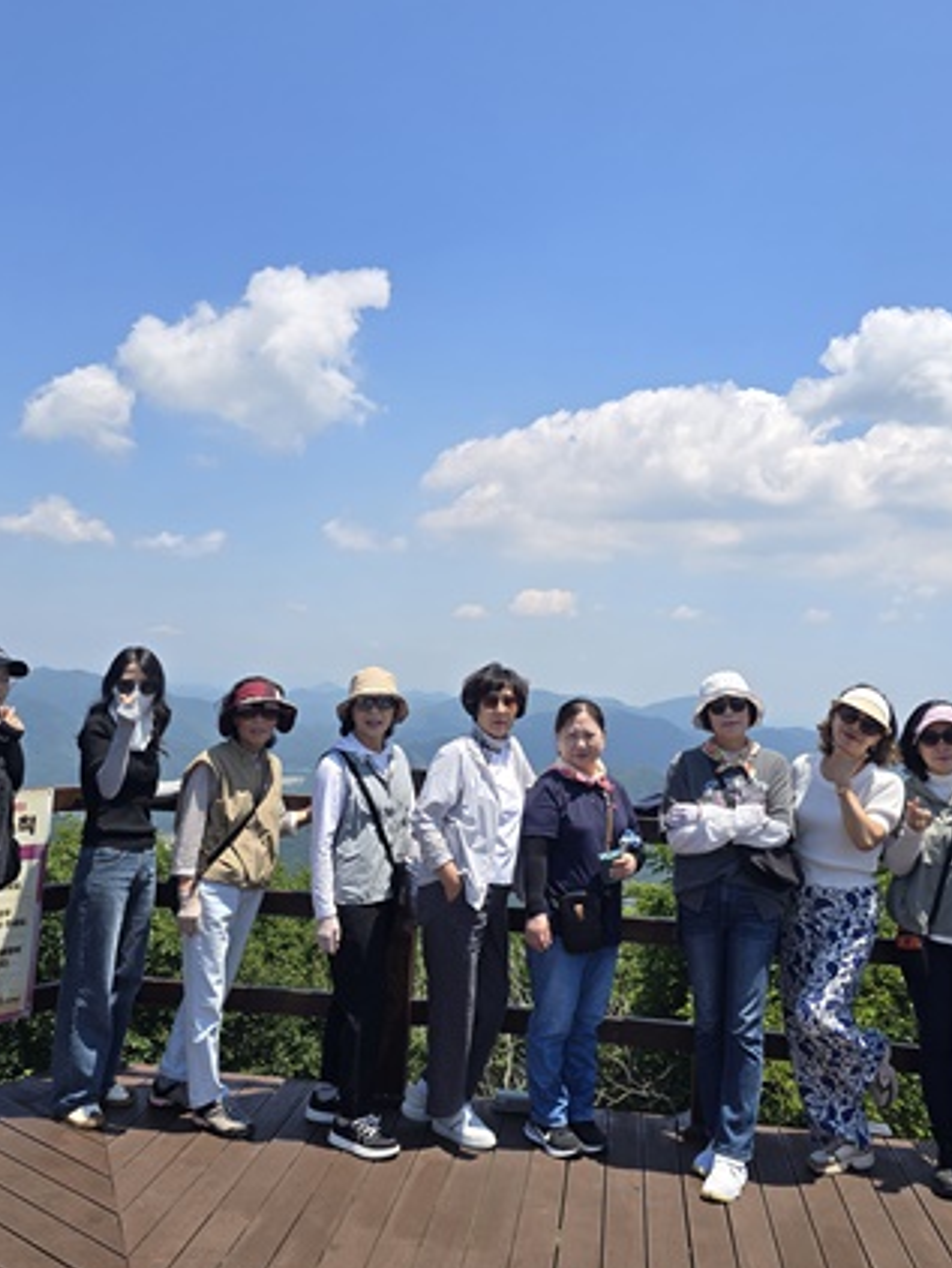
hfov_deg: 46.8
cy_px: 550
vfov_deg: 59.7
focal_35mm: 30
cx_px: 494
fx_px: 1099
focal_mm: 6.3
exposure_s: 1/754
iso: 12
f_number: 1.7
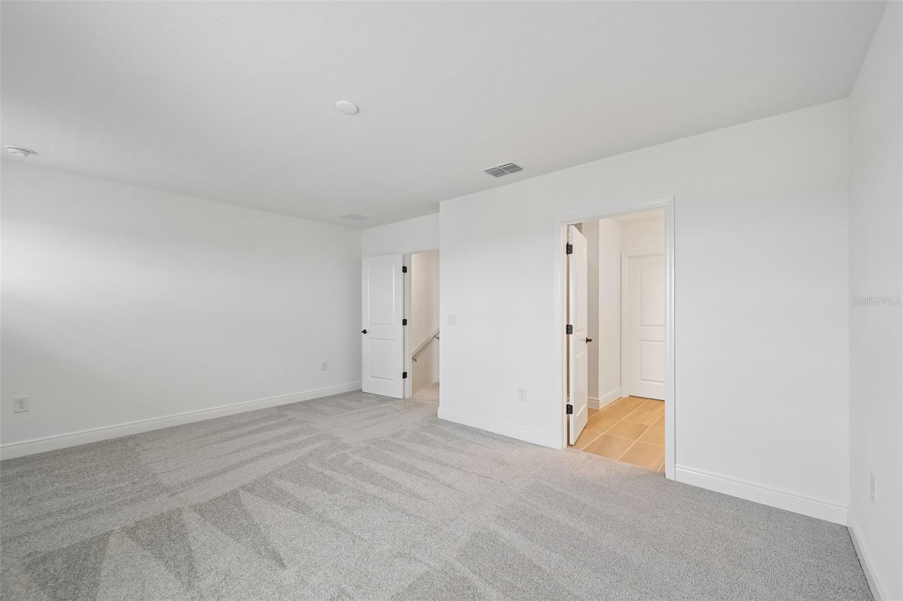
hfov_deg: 104.3
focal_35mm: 14
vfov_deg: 81.2
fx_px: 351
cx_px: 452
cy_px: 300
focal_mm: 14
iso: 400
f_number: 8
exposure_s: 1/30
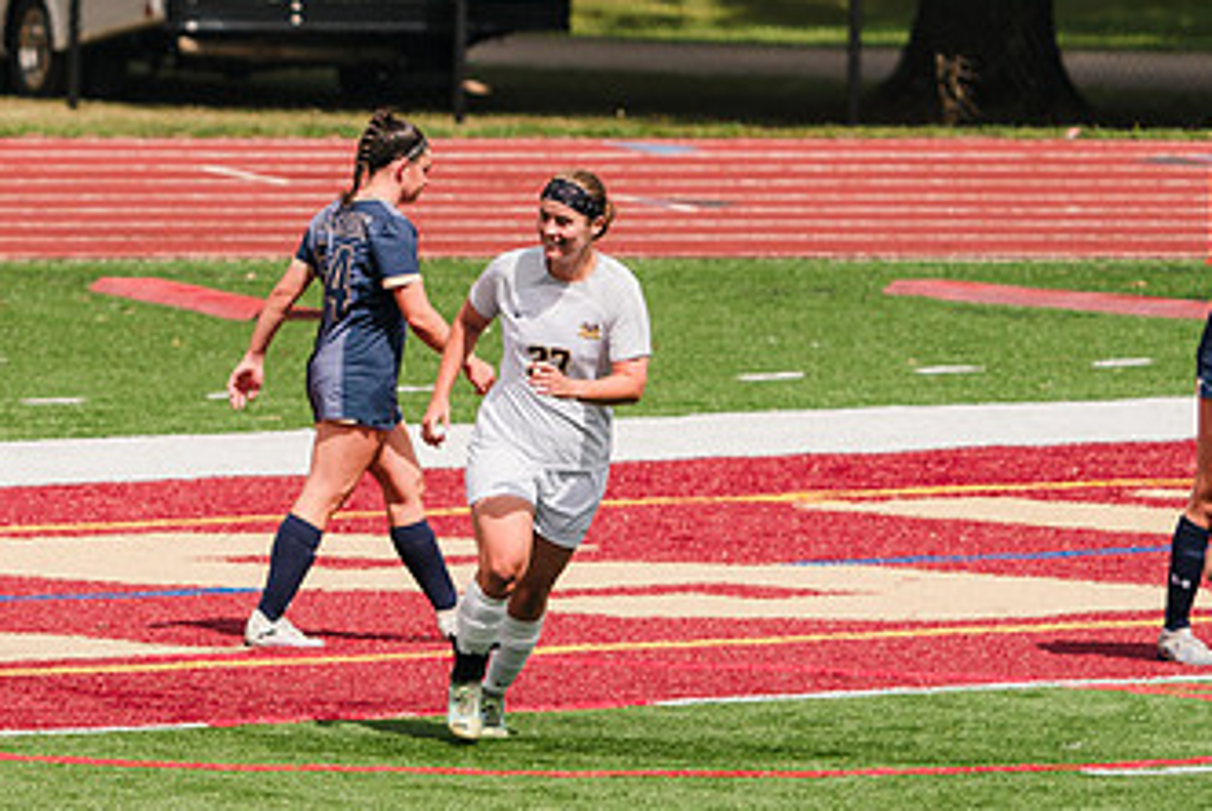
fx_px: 24867
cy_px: 389
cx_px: -60
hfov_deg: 2.8
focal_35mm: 738
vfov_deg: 1.9
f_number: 6.3
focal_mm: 318
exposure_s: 1/1600
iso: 200
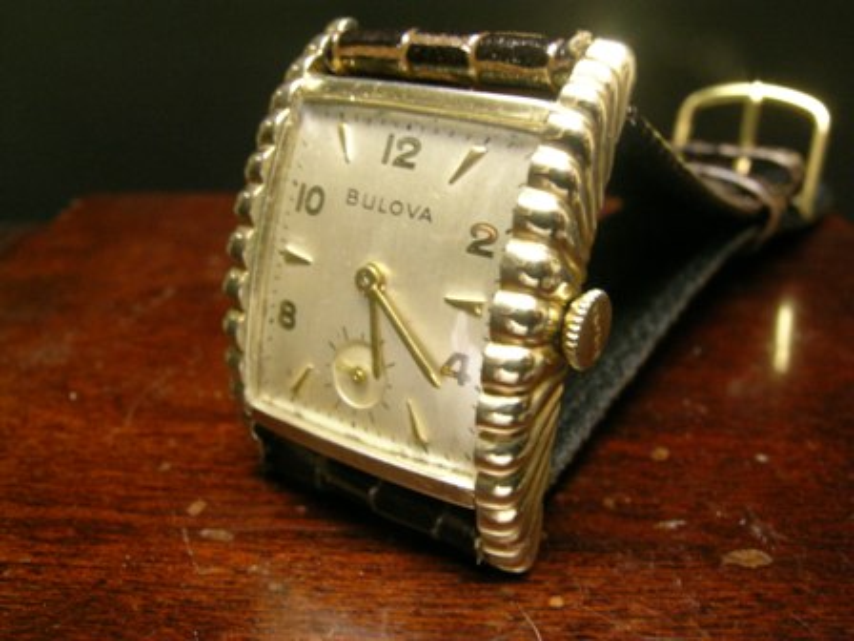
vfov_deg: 36.8
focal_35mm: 39
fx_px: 962
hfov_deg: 47.9
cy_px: 320
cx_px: 427
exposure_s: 1/1.5
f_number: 6.2
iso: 200
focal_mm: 8
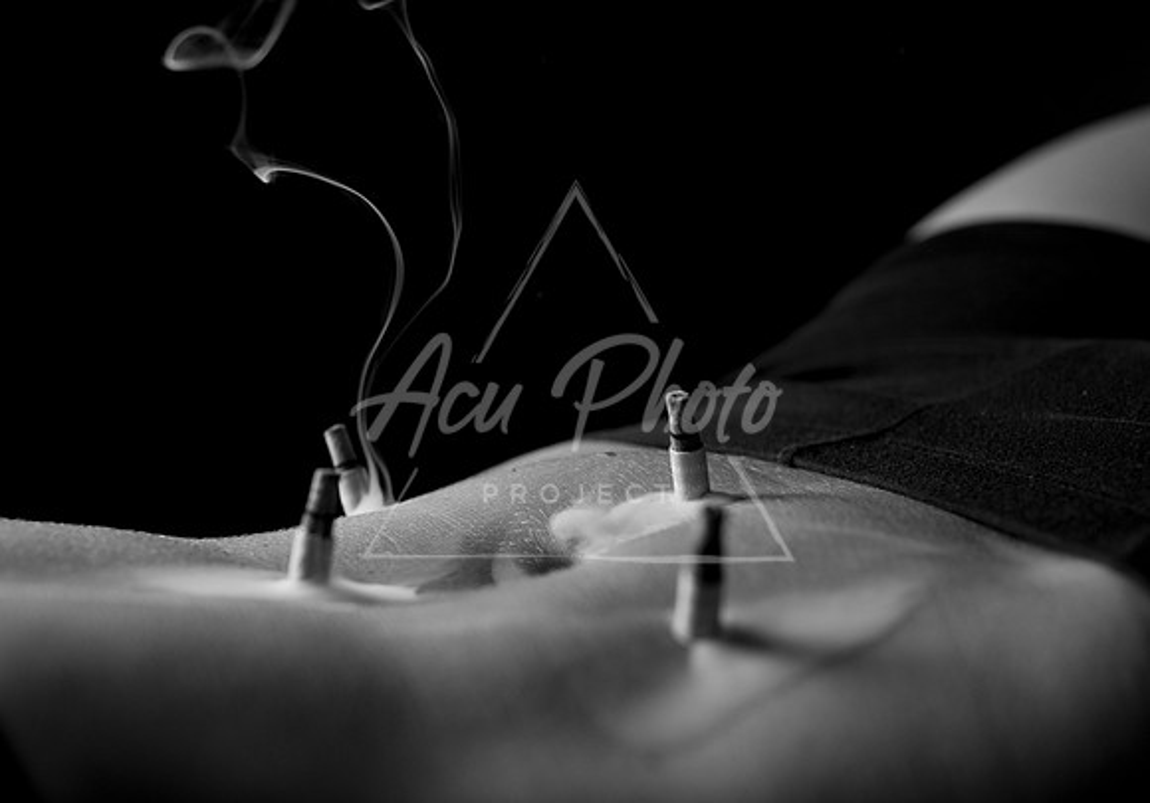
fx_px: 1899
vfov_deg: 23.9
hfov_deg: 33.6
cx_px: 682
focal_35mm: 59
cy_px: 432
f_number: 4
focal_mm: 50
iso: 800
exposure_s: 1/320
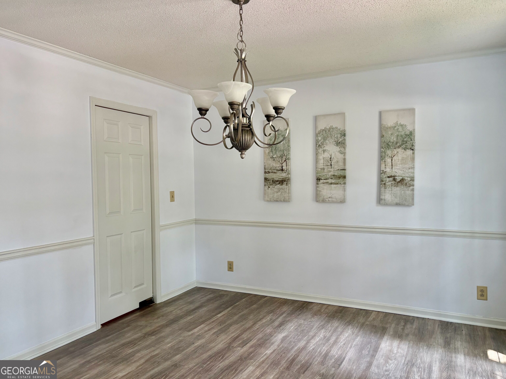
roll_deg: +1.5
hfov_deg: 67.3
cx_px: 253
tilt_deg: -2.1
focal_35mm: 26
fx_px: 380
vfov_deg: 53.1
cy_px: 190
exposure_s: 1/67
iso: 125
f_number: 1.6
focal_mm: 5.96
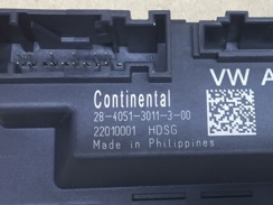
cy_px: 132
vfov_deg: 19.3
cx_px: 256
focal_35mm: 76
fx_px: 599
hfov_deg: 24.7
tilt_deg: -63.1
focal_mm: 4.15
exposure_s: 1/33
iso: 100
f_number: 2.2
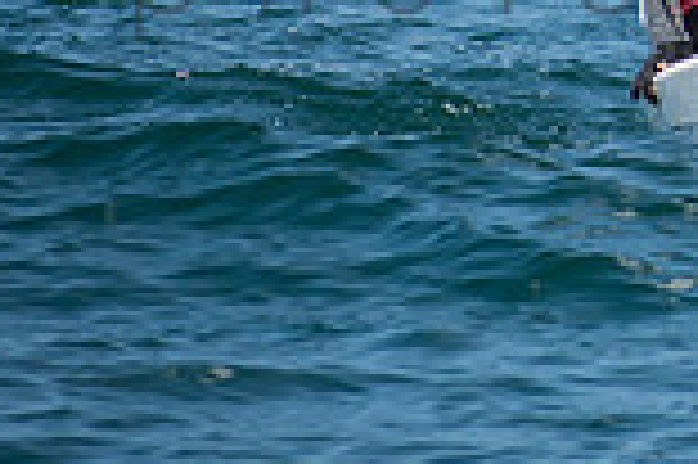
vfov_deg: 1.4
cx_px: 1135
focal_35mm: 948
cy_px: -363
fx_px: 18361
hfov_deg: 2.2
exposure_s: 1/1000
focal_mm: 165
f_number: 6.3
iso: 200
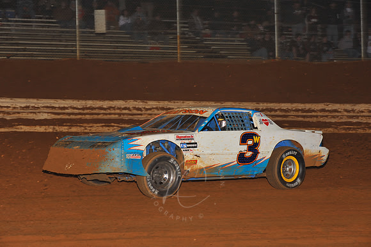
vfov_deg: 13.0
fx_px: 1081
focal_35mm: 105
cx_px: 186
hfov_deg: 19.5
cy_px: 124
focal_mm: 105
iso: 640
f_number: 7.1
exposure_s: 1/250
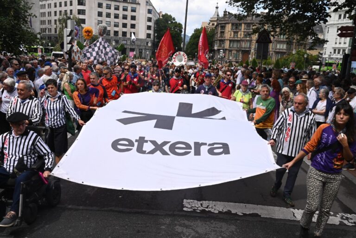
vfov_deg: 43.6
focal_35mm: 30
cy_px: 119
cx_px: 178
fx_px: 297
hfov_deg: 61.9
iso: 800
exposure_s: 1/250
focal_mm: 30
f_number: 16
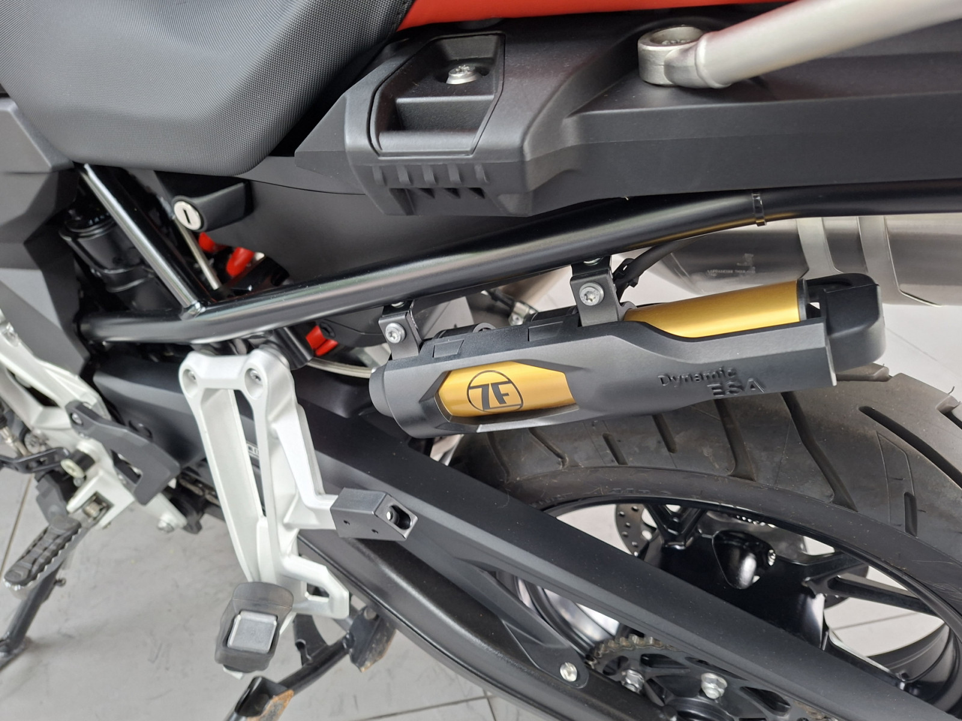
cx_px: 481
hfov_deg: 73.9
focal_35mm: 23
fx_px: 639
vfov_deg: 58.9
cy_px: 360
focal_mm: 5.54
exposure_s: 1/50
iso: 250
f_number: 1.8
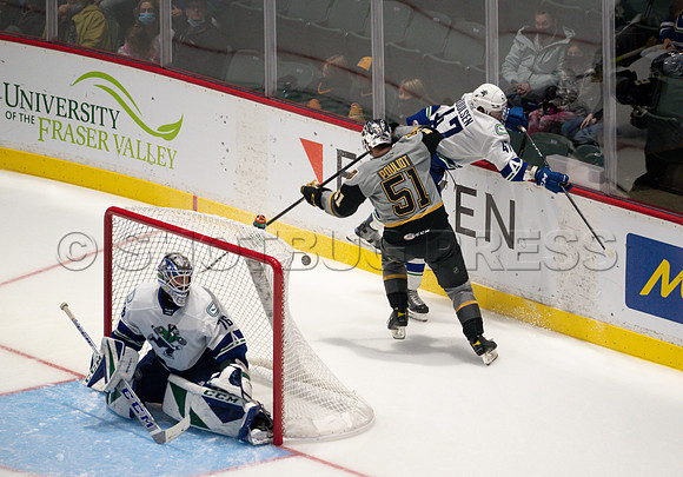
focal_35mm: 320
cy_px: 185
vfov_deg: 4.4
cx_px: 427
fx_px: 6158
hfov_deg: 6.3
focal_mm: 253
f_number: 4
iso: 2500
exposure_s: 1/800
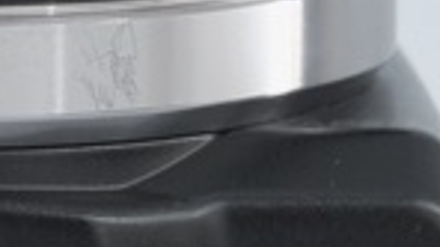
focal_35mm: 1141
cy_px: -204
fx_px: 13302
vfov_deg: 1.1
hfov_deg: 1.9
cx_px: -386
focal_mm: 135
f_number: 11
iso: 400
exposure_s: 1/250
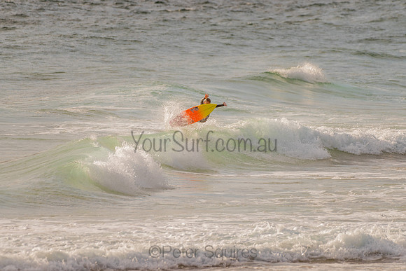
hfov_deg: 3.4
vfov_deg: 2.2
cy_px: 131
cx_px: 198
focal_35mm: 613
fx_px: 6913
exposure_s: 1/2000
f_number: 5.6
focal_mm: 500
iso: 180
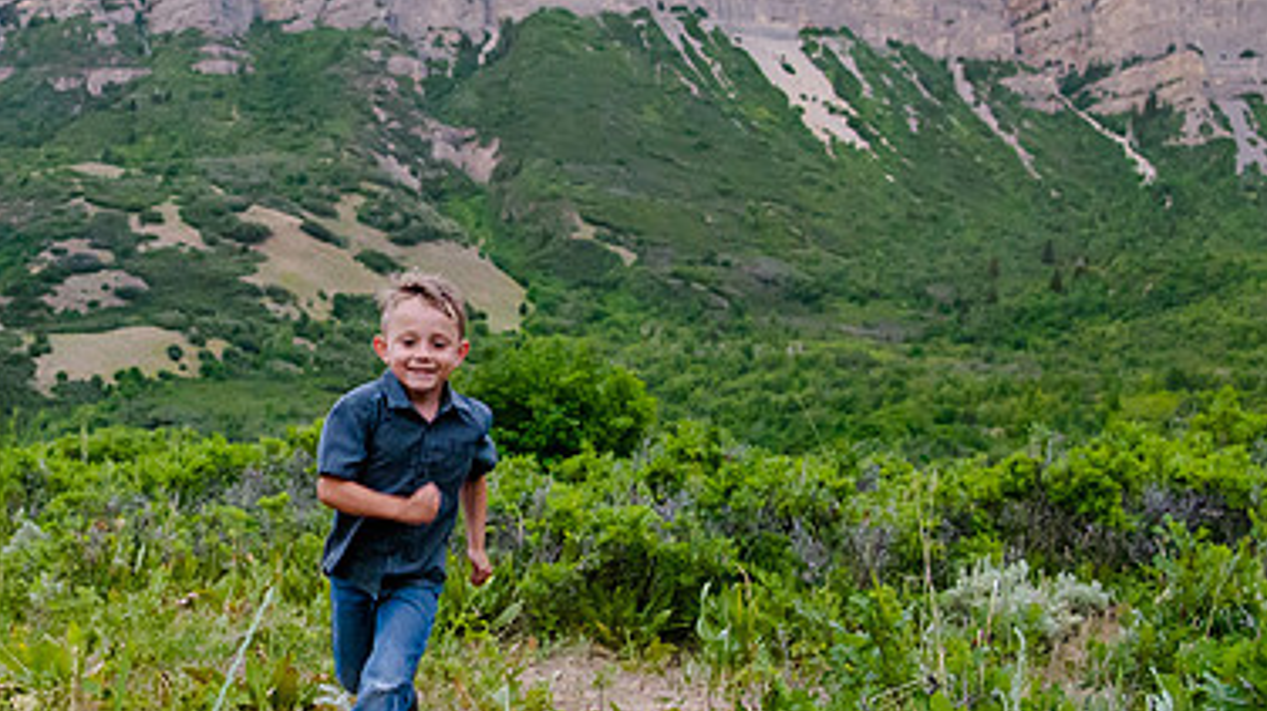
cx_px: 220
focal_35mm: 66
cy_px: 377
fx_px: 2216
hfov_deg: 31.0
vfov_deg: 18.2
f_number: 4
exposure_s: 1/250
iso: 2500
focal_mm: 24
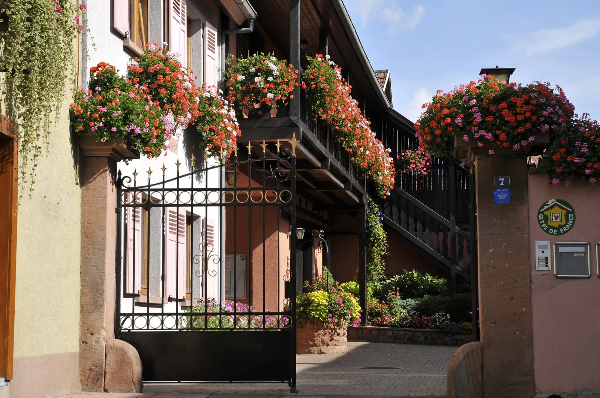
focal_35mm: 72
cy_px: 199
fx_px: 1198
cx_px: 300
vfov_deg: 18.9
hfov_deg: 28.1
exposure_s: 1/250
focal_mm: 48
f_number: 8
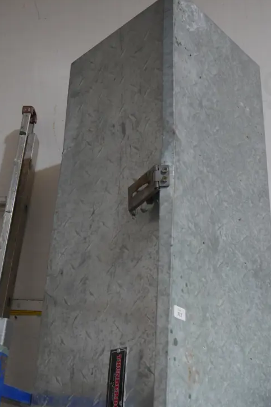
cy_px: 227
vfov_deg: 41.9
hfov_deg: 28.5
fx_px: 531
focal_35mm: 47
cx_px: 168
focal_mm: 16
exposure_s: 1/60
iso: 640
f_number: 3.6
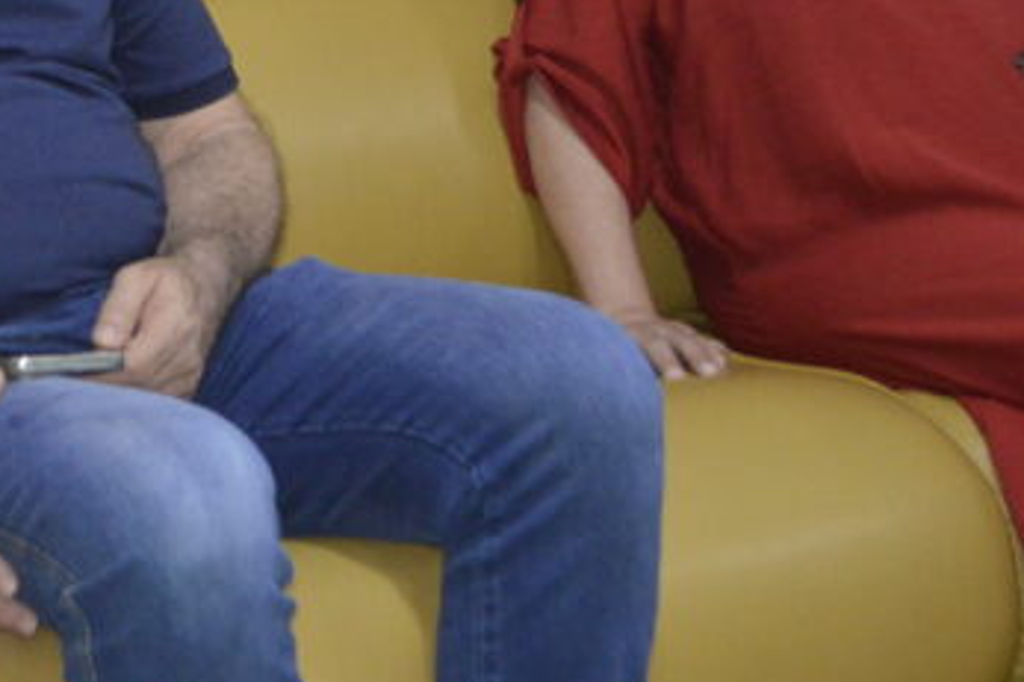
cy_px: -63
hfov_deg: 17.5
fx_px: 3269
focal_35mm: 115
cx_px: 83
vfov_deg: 11.7
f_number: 4.2
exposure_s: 1/60
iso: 2000
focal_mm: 26
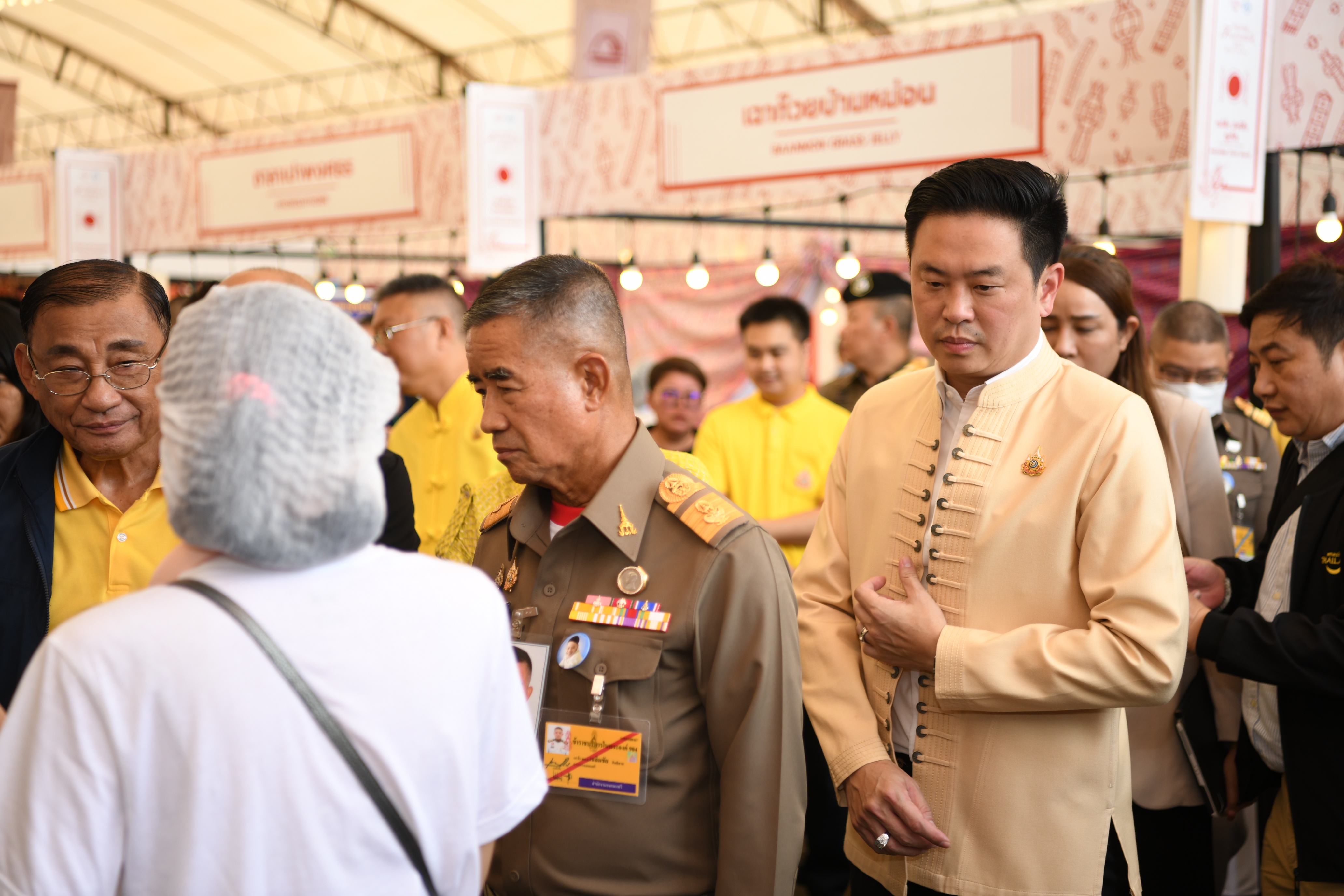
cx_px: 672
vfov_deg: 21.9
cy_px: 448
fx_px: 2314
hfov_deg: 32.4
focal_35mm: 62
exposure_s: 1/200
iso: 250
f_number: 2.8
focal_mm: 62
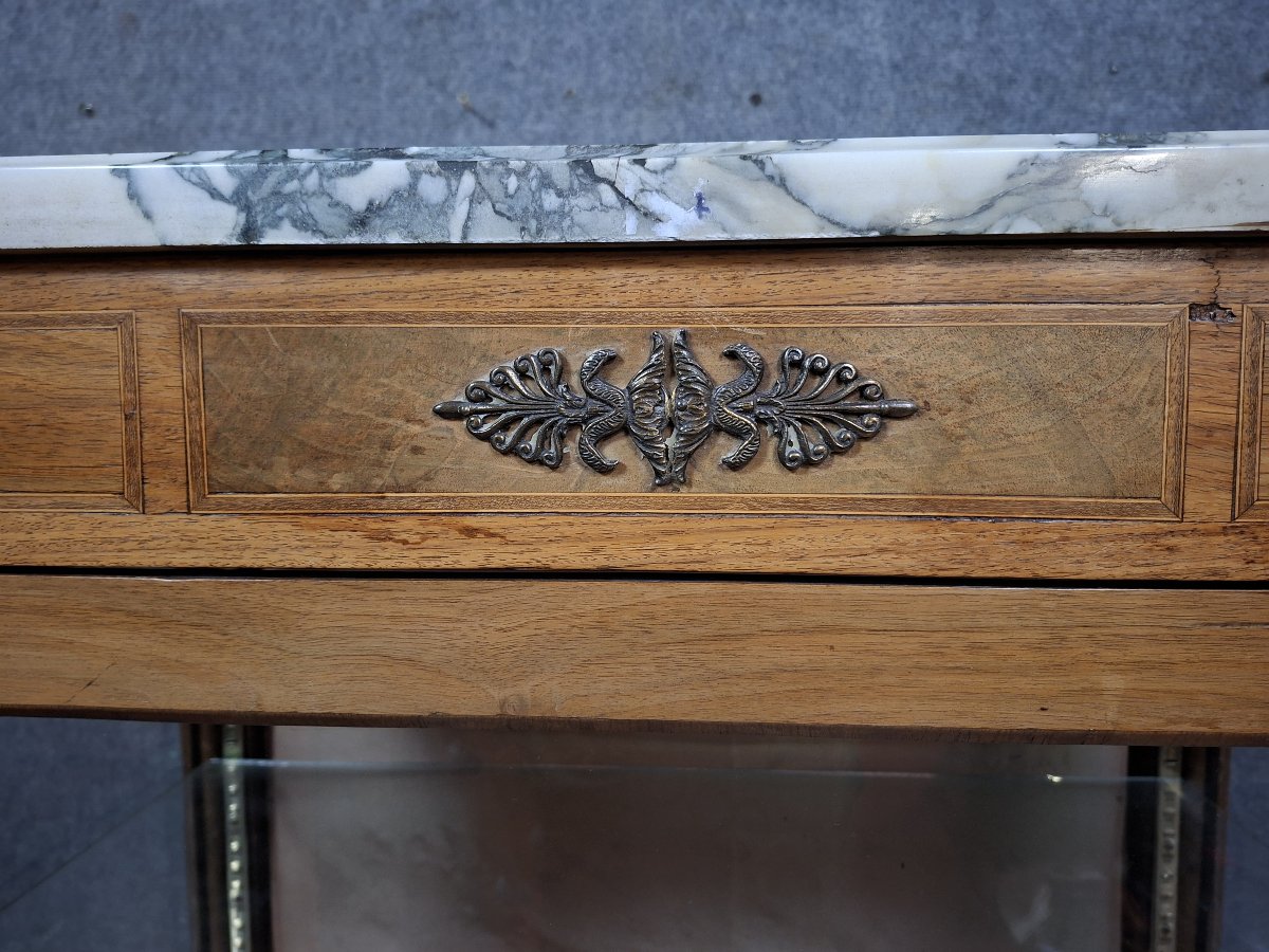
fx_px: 843
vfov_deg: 58.9
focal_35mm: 23
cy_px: 476
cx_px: 634
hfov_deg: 73.9
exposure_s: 1/25
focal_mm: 5.54
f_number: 1.8
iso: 400
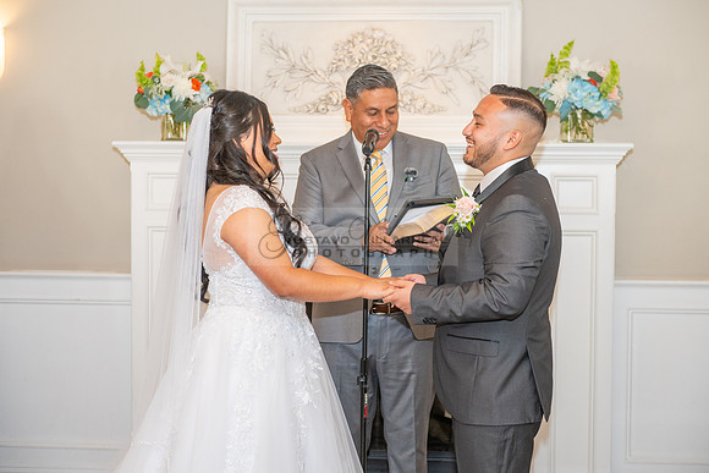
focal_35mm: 70
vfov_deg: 19.5
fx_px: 1379
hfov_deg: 28.8
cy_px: 236
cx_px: 354
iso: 1250
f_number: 3.5
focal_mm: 70
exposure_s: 1/200
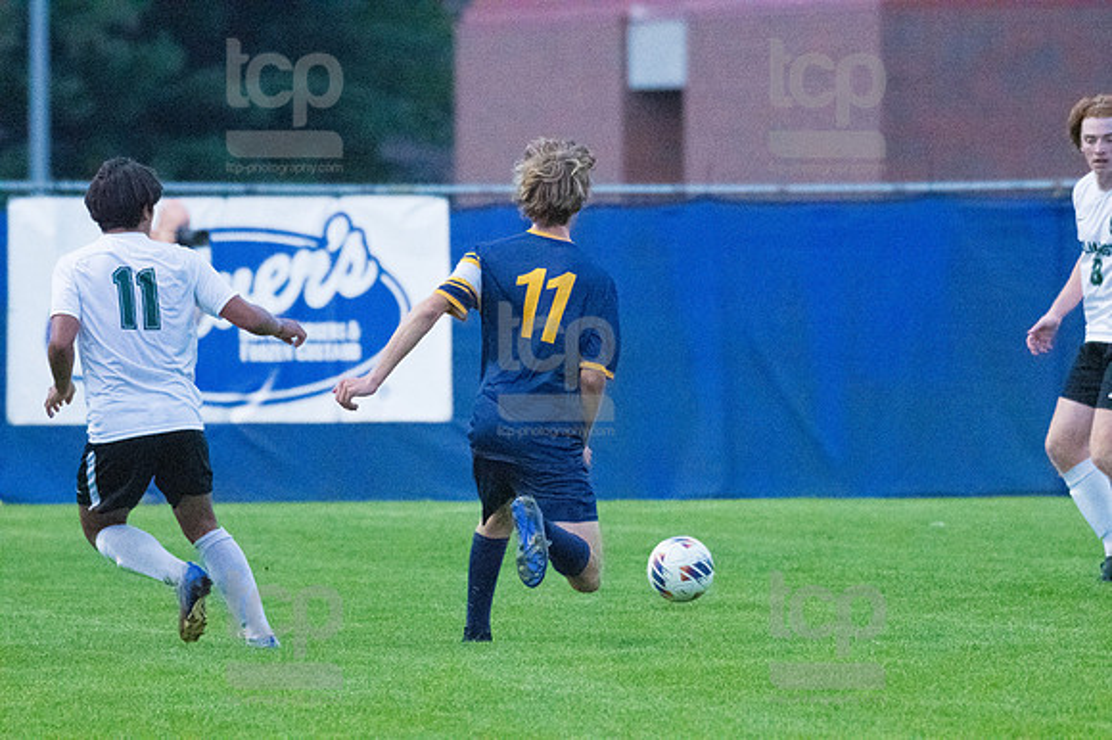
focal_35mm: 480
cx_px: 556
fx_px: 14818
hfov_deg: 4.3
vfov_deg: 2.9
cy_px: 370
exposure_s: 1/2000
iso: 6400
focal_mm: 320
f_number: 5.6
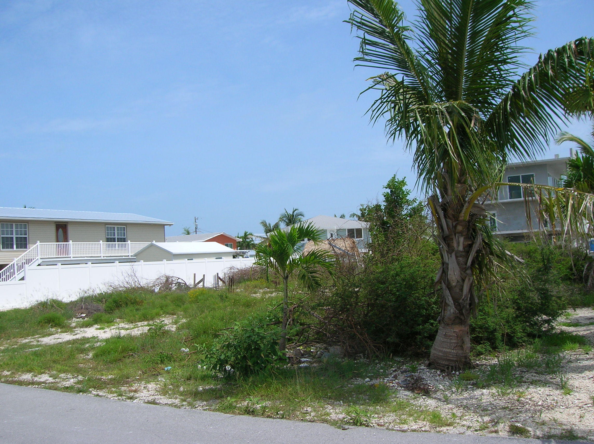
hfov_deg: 54.0
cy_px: 222
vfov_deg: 41.7
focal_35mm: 34
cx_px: 297
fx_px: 583
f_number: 4.9
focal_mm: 5.7
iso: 50
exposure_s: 1/568
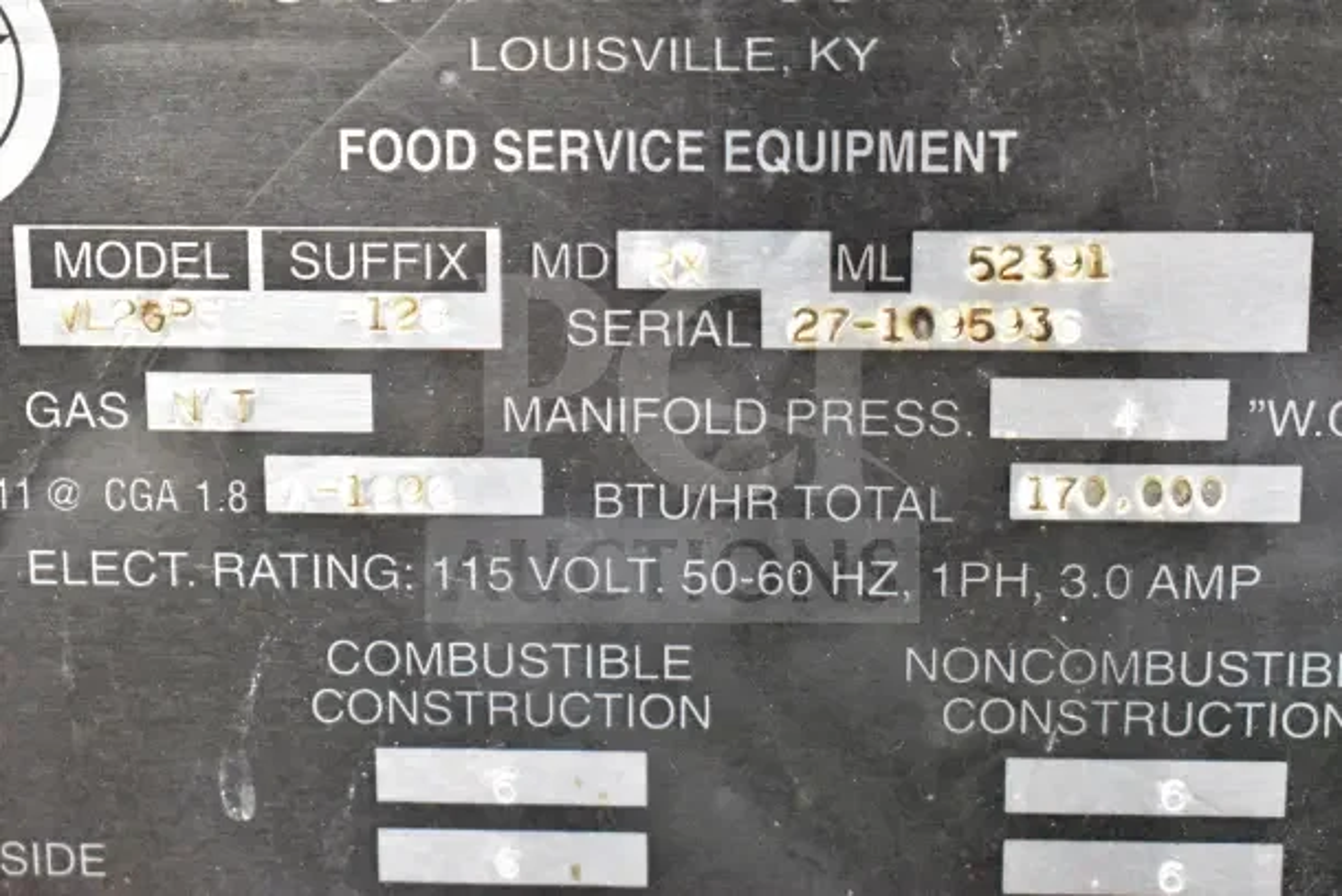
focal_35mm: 69
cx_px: 671
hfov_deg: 29.2
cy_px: 448
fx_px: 2573
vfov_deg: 19.7
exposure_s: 1/80
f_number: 5.3
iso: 25600
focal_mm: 46
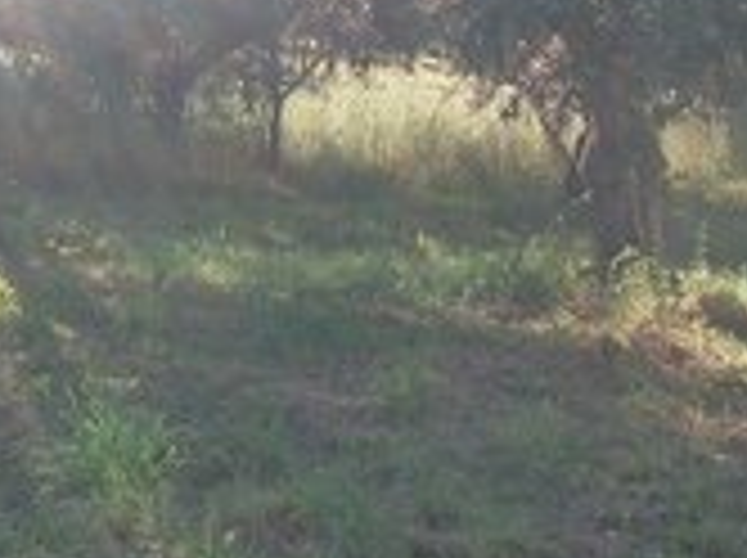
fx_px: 1875
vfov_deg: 16.5
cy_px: -27
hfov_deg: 22.5
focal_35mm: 87
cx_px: 274
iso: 80
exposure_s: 1/400
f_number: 2.9
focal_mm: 5.7
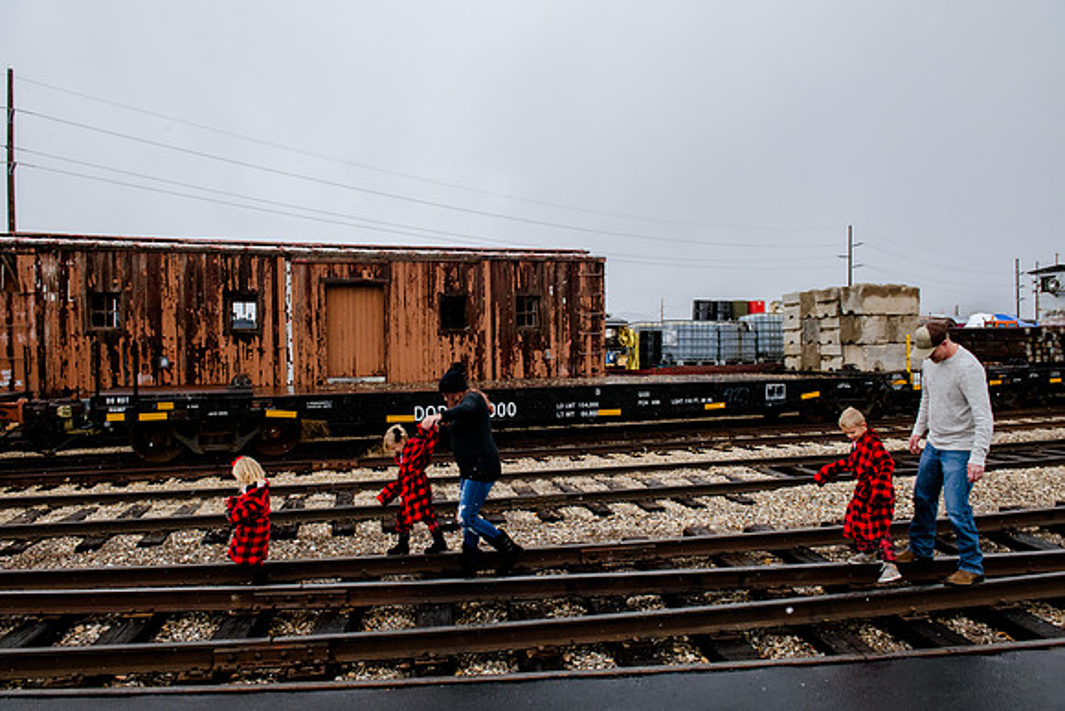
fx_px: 736
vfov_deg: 51.6
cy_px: 356
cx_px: 522
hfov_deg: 71.8
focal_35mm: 25
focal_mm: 24
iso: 800
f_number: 7.1
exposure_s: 1/640
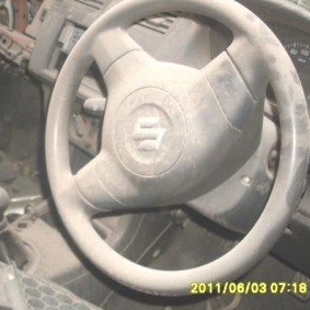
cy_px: 129
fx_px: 578
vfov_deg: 30.0
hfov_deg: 29.5
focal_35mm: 57
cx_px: 76
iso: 100
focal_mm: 6.3
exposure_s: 1/45
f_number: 2.8
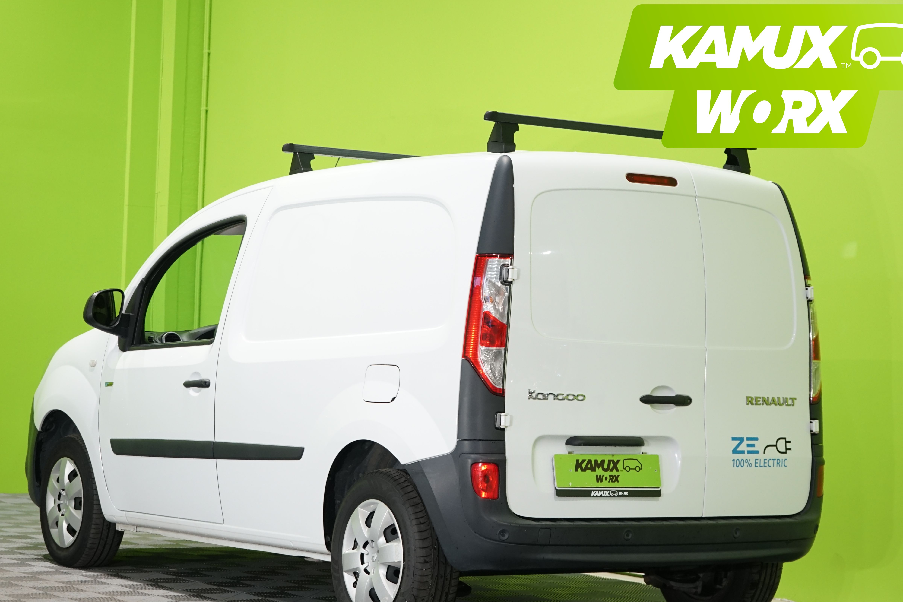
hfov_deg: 23.9
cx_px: 450
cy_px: 340
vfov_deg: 16.1
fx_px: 2132
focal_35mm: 85
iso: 800
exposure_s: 1/30
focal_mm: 68
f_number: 5.6
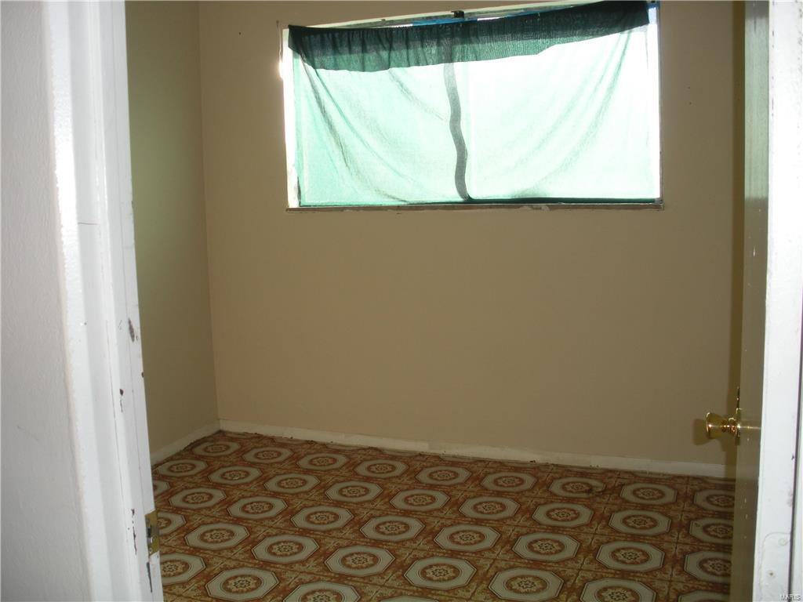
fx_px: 835
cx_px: 402
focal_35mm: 36
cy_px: 301
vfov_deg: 39.7
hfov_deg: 51.4
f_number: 3.5
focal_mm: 6.3
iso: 84
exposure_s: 1/51.2
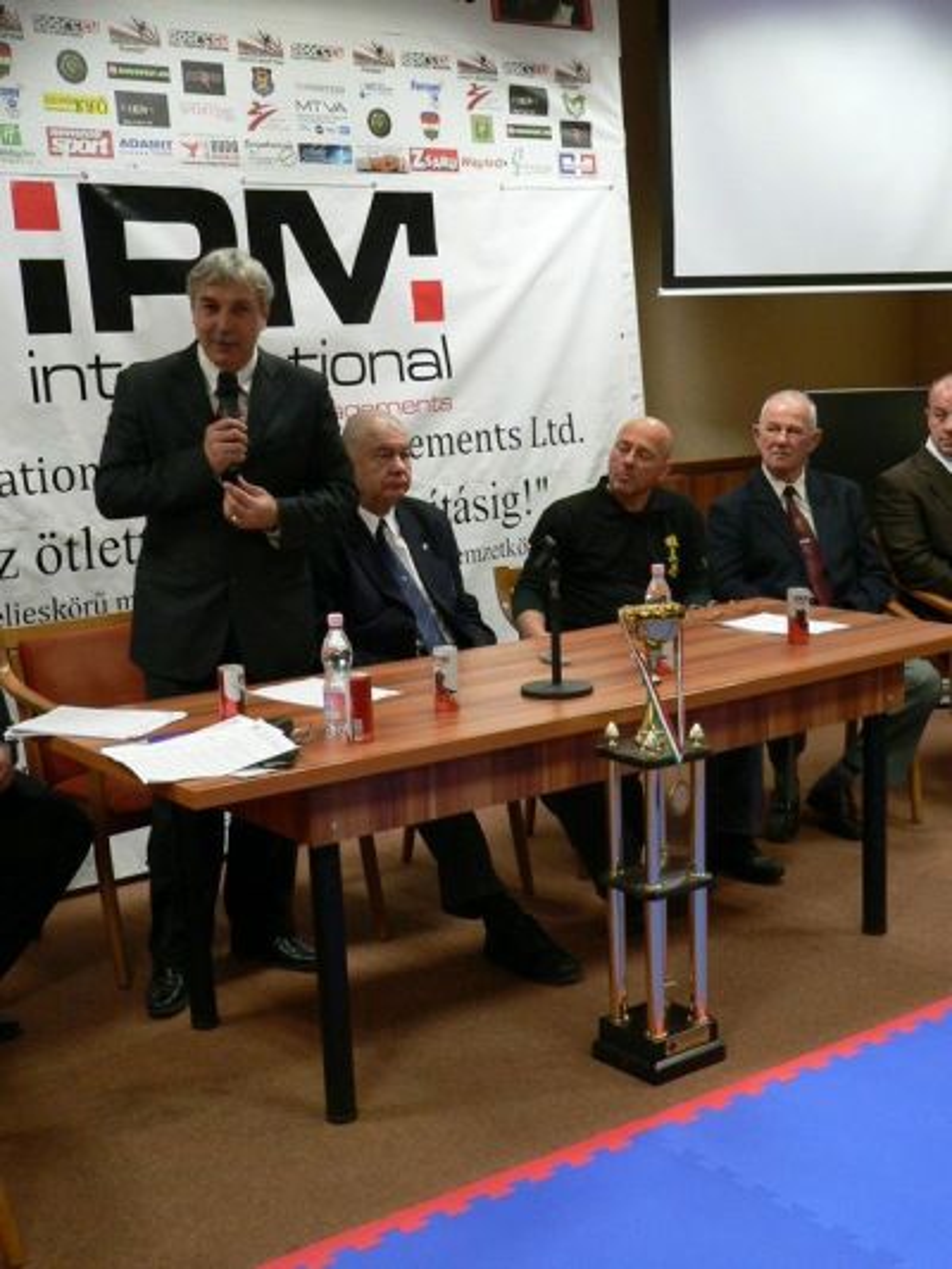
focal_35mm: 45
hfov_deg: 32.2
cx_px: 476
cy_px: 634
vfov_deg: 42.1
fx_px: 1649
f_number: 2.8
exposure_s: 1/15
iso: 200
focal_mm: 7.6
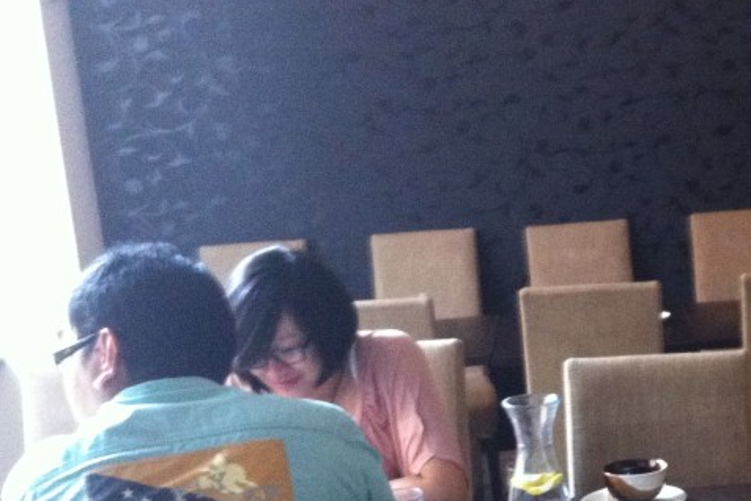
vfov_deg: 17.3
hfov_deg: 24.9
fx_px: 1627
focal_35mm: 78
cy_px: 432
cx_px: 738
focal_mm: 3.85
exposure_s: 1/15
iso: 500
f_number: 2.8
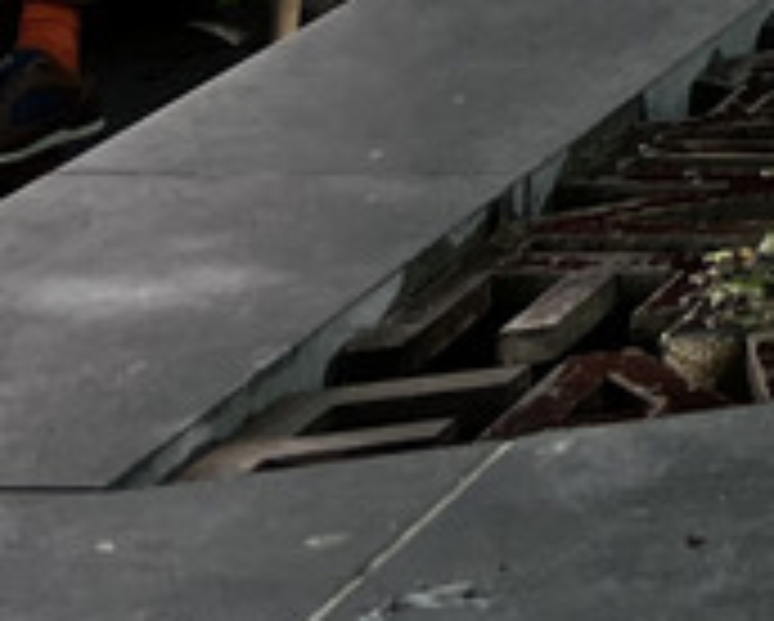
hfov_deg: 9.4
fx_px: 4059
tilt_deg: +3.2
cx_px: 2016
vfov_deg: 7.6
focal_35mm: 177
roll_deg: +0.5
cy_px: -1292
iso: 50
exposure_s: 1/769
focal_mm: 5.7
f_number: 1.5
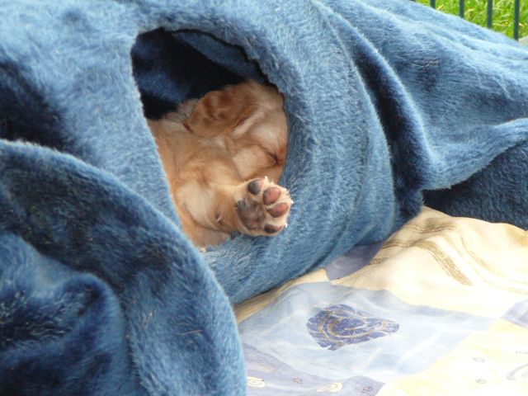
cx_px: 264
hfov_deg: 13.3
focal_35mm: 148
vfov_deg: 10.0
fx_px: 2257
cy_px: 198
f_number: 4
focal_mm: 22
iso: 160
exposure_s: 1/30
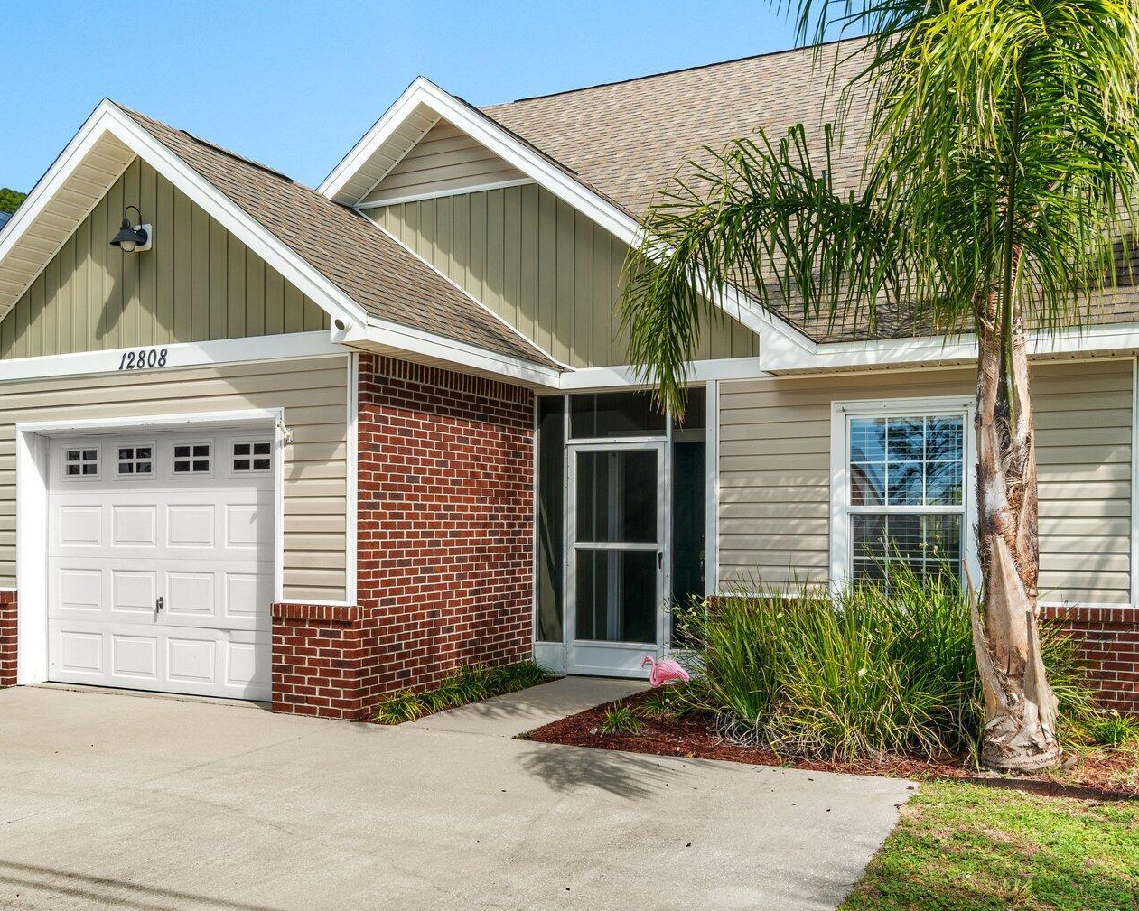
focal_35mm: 32
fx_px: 1079
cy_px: 512
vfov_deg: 45.7
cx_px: 532
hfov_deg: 55.6
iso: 100
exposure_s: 1/40
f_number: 8
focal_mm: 14
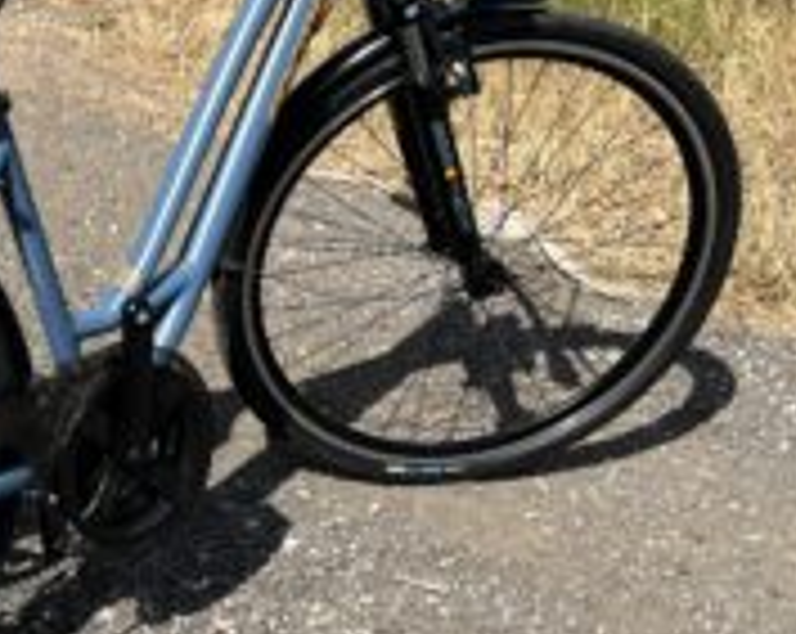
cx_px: -58
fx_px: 1623
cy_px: 184
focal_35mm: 69
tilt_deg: -22.4
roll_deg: -1.7
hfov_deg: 25.7
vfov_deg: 22.0
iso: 50
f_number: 1.6
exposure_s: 1/2825
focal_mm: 5.1
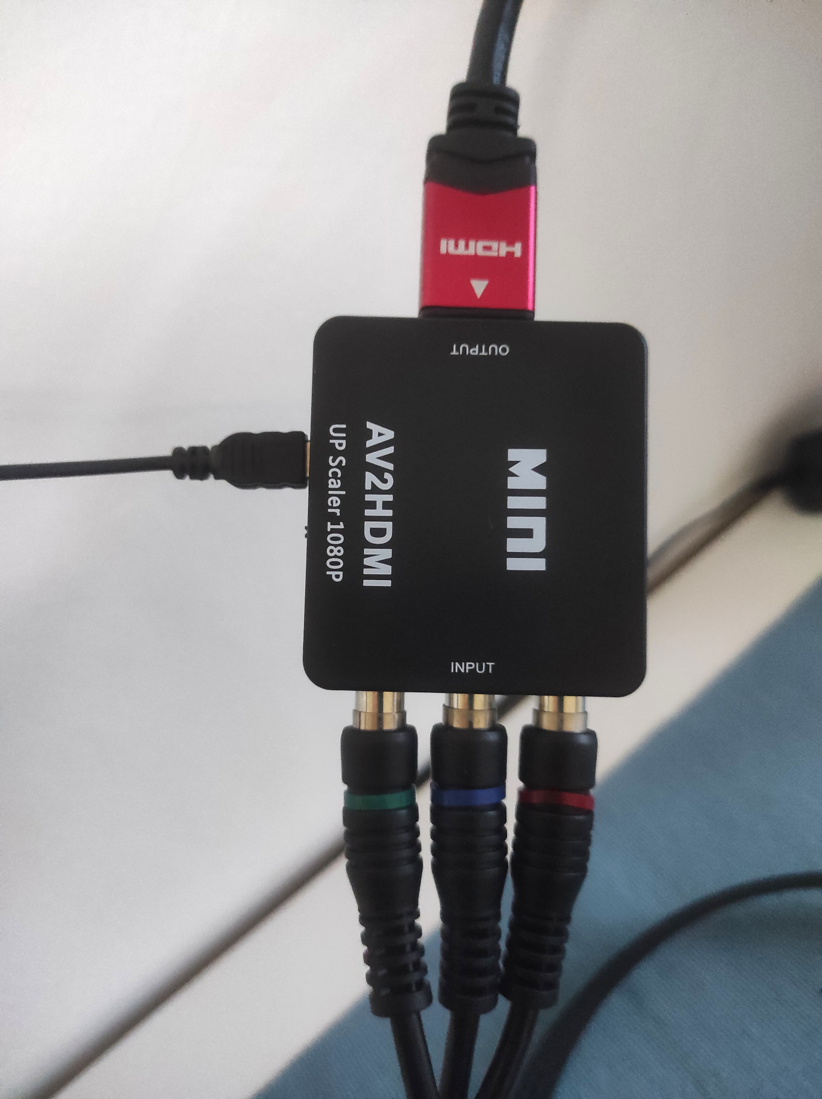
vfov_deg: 69.4
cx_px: 411
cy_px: 550
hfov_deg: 54.8
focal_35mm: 25
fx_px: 793
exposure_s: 1/17
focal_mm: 5.43
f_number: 1.89
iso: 3675
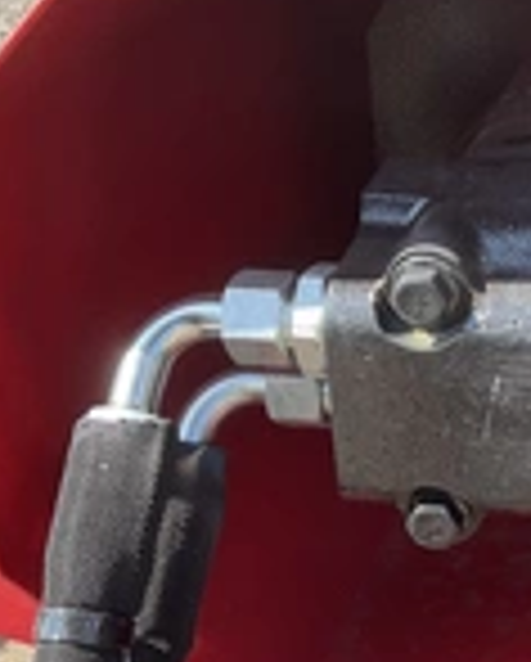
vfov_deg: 24.7
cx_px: 657
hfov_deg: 18.7
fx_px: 1509
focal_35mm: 77
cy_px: 392
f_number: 1.8
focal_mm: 3
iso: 25
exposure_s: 1/227
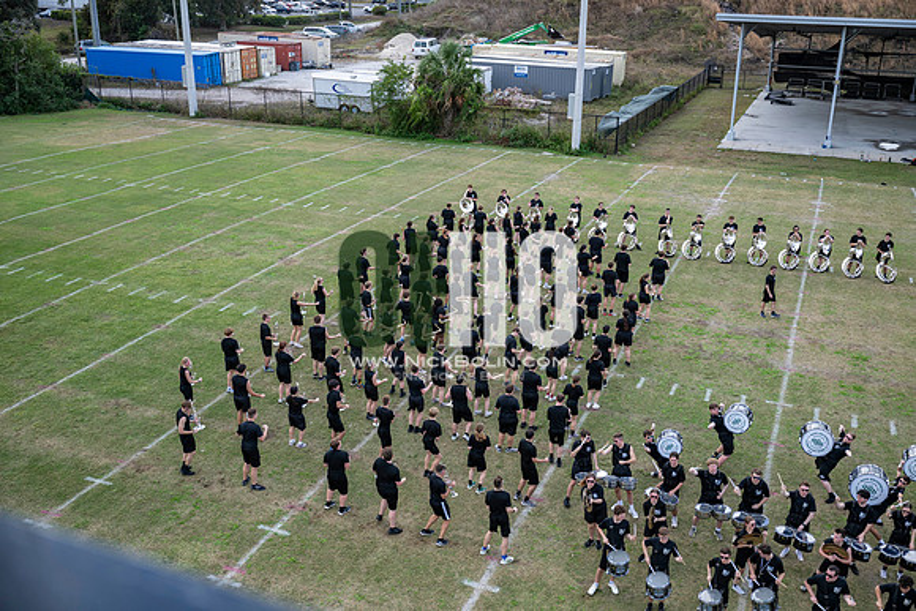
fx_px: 916
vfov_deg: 36.9
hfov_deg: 53.1
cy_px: 306
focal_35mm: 36
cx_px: 458
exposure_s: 1/1250
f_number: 2.8
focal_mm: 36
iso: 250
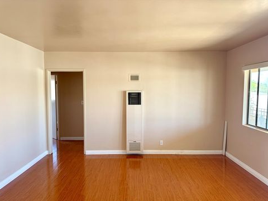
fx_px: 194
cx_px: 132
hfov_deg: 69.4
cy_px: 104
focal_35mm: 25
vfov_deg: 54.9
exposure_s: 1/121
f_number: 1.78
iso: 125
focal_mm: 6.76
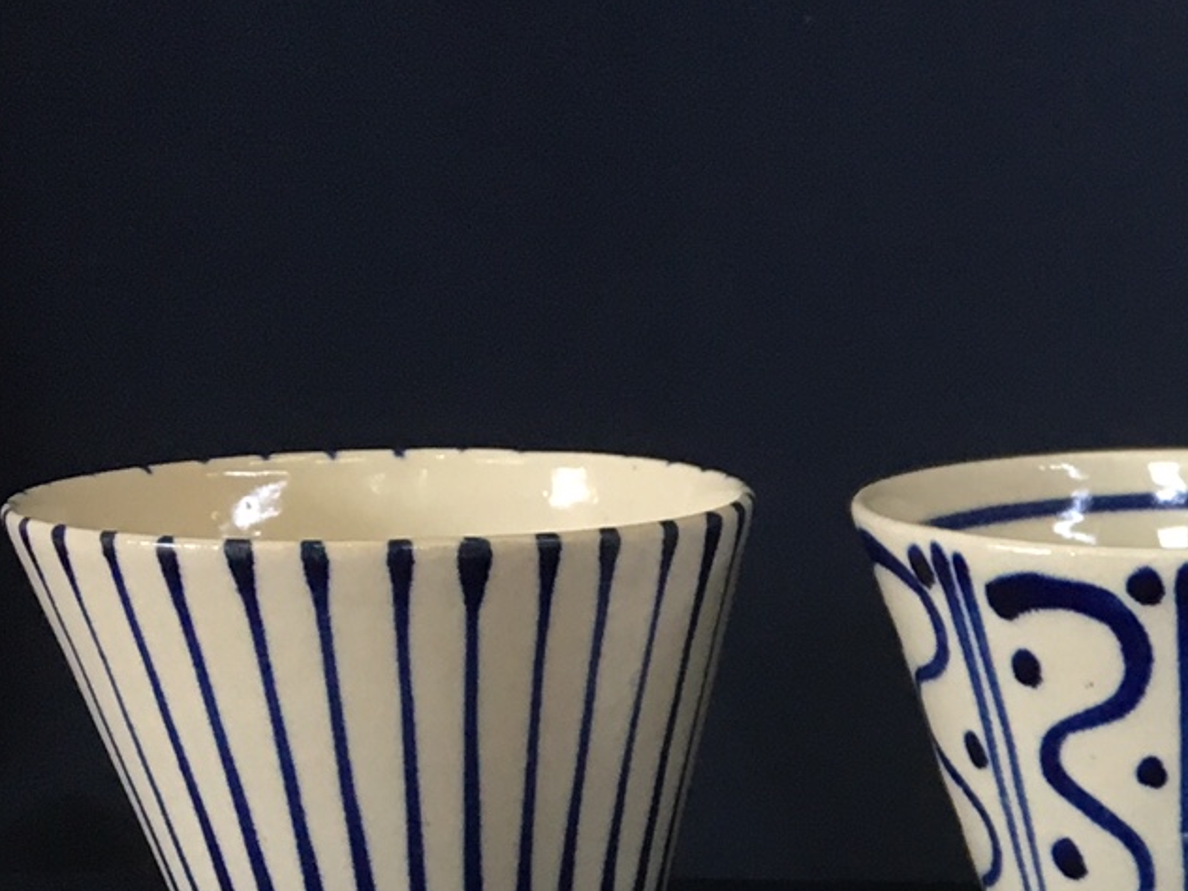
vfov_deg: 15.1
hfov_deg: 18.9
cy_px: 1090
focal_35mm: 94
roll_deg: -0.4
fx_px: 3226
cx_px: 1664
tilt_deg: -19.1
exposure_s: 1/30
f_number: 2.2
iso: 80
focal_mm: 4.15
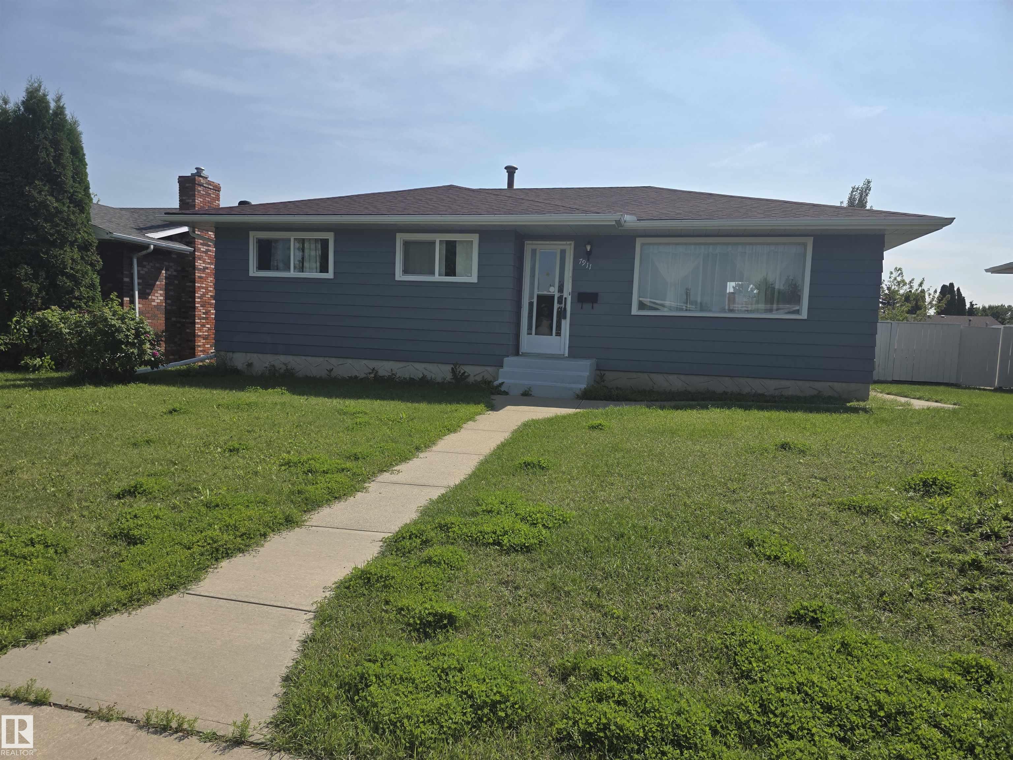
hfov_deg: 73.9
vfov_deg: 58.9
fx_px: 673
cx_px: 506
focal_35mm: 23
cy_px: 380
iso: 64
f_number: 1.7
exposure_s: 1/7944
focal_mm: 6.3
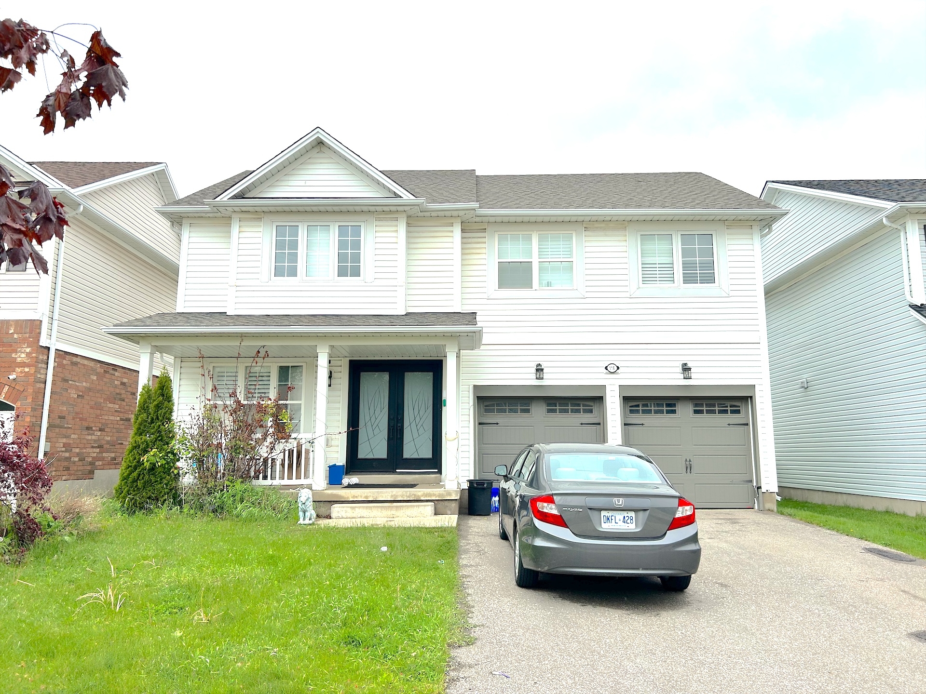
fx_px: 696
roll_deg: -0.1
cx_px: 463
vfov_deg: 53.1
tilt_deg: +8.3
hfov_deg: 67.3
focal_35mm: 26
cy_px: 347
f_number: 1.5
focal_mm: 5.7
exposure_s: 1/4444
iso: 50
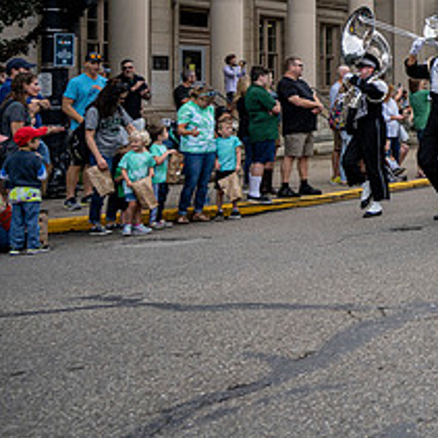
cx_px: 600
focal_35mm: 56
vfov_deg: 29.4
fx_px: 802
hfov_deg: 25.4
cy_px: 53
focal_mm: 24
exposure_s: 1/1600
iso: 500
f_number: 4
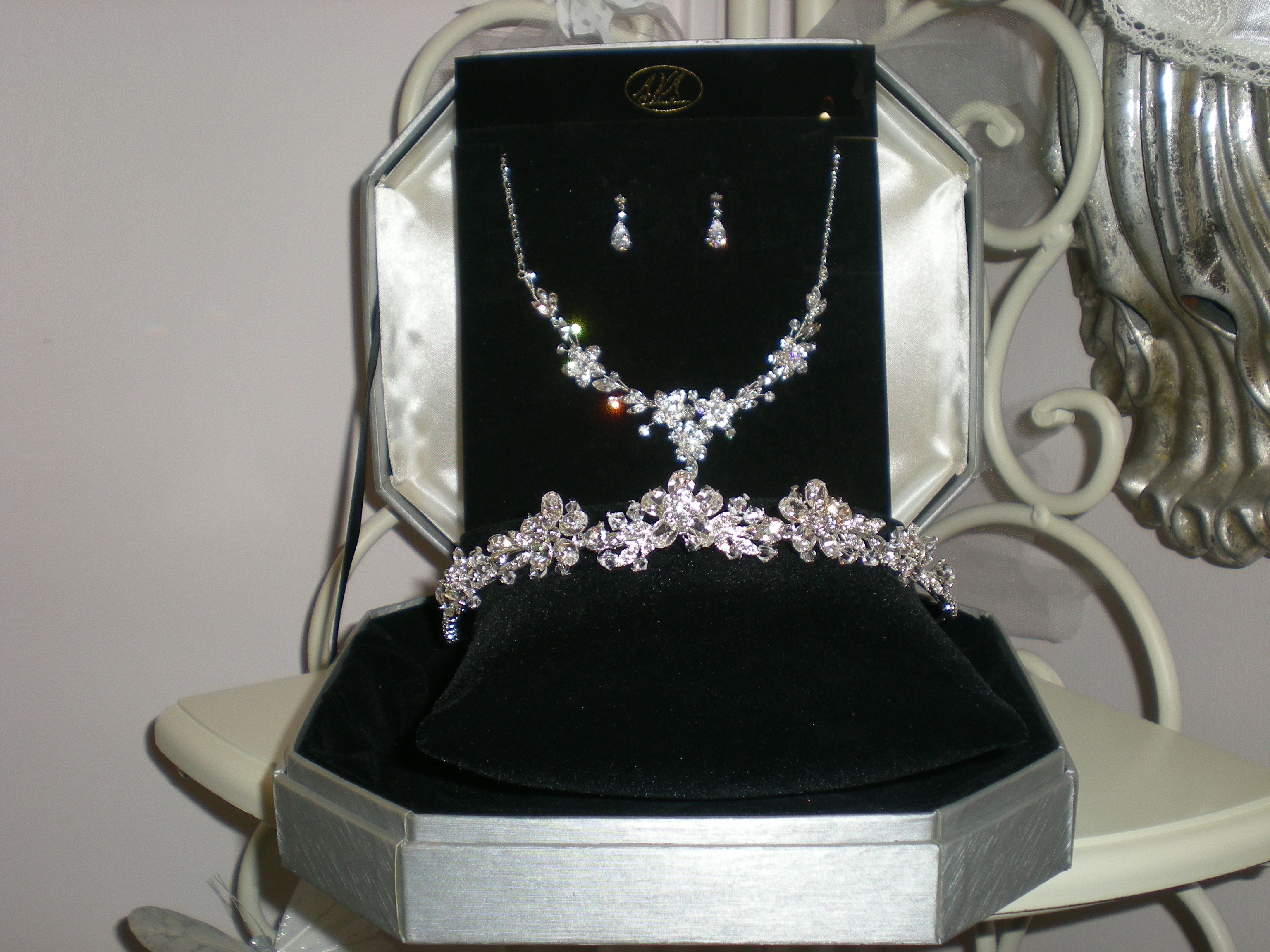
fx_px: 1614
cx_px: 635
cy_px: 476
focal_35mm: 44
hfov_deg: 42.9
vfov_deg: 32.9
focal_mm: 7.4
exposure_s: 1/60
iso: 50
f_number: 3.5
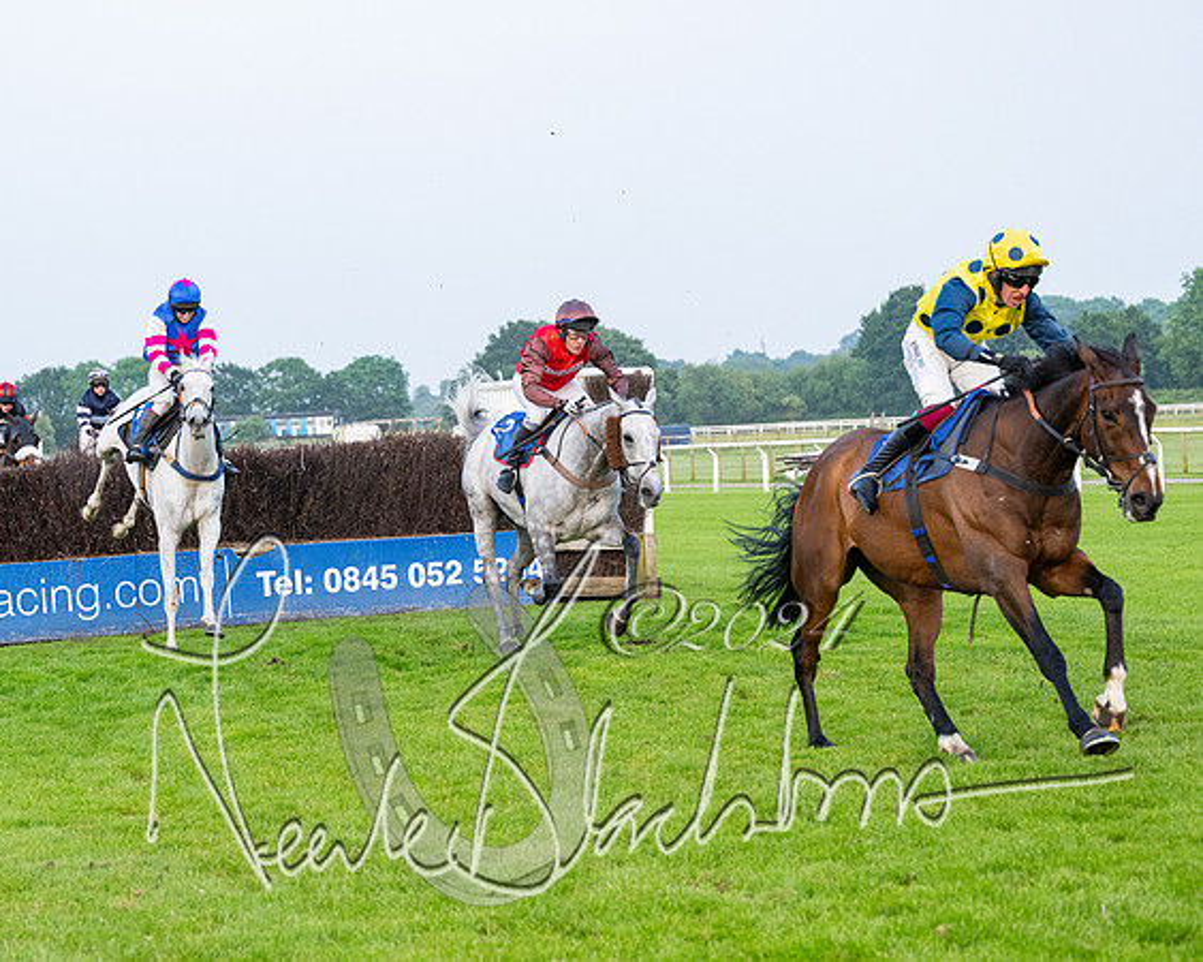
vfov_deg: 17.2
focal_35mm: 89
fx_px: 3170
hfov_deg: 21.5
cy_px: 484
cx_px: 497
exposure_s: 1/2000
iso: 1250
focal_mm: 70
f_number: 4
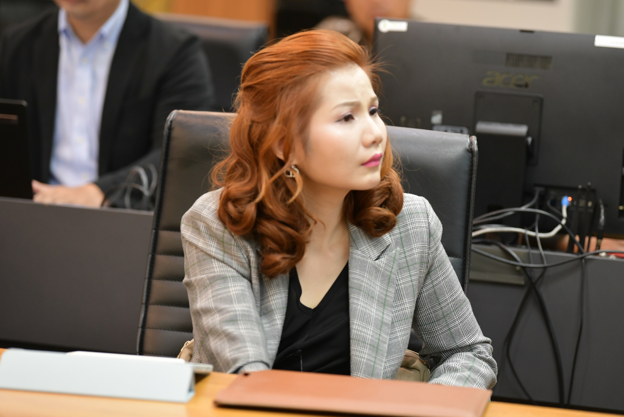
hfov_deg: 15.8
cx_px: 312
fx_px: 2254
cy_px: 208
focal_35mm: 130
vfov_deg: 10.6
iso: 1600
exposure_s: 1/125
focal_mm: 130
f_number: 2.8
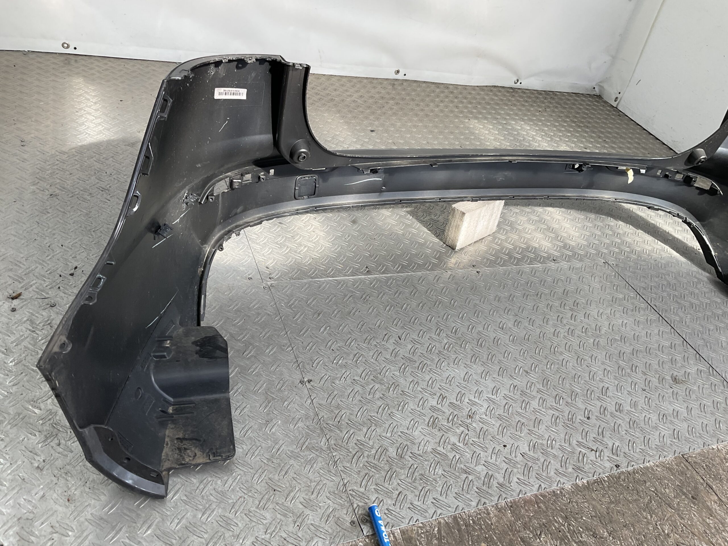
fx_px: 610
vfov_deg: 48.2
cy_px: 273
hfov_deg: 61.7
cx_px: 364
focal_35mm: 29
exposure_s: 1/279
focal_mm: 3
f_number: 1.8
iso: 16
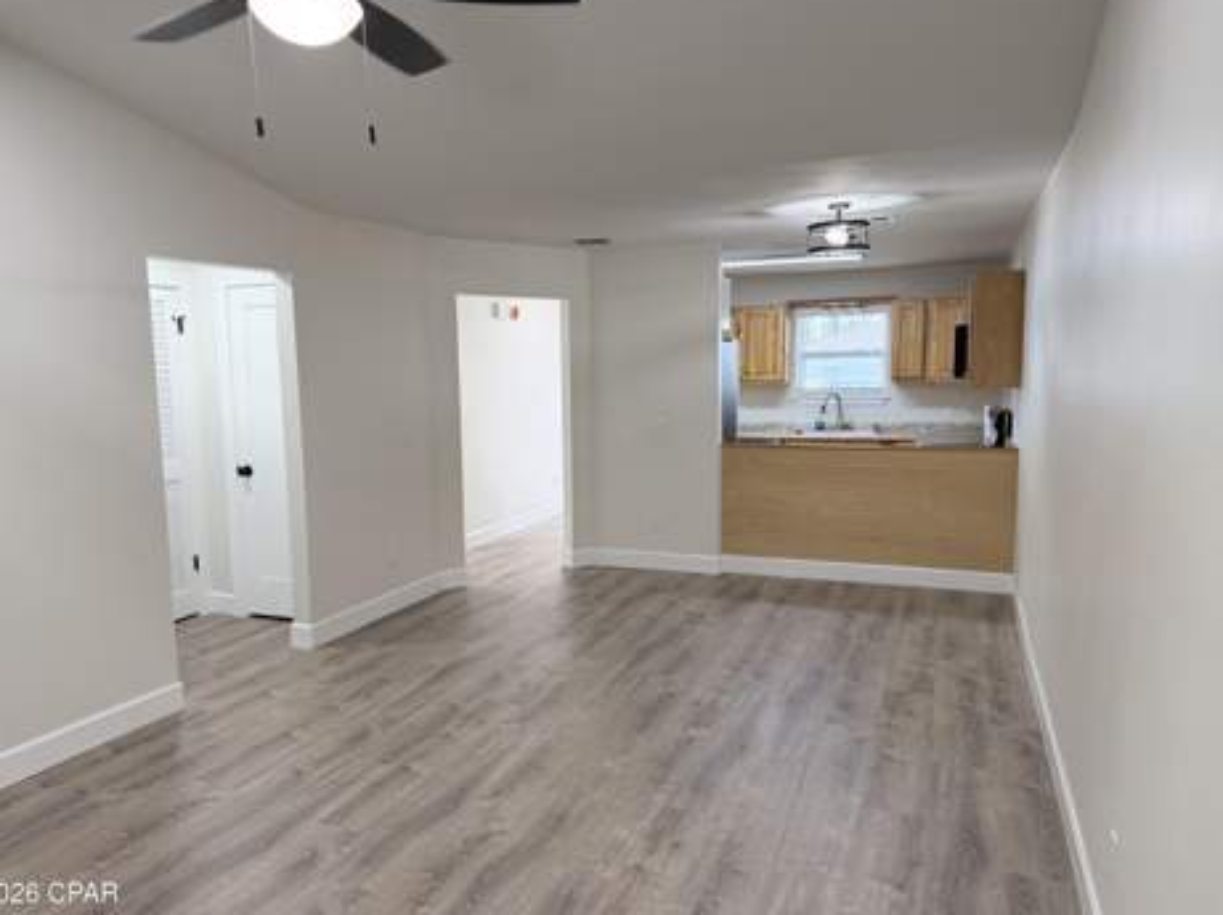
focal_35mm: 25
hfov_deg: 69.4
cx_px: 594
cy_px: 458
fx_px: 883
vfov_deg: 54.8
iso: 160
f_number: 1.78
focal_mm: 6.76
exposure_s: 1/138
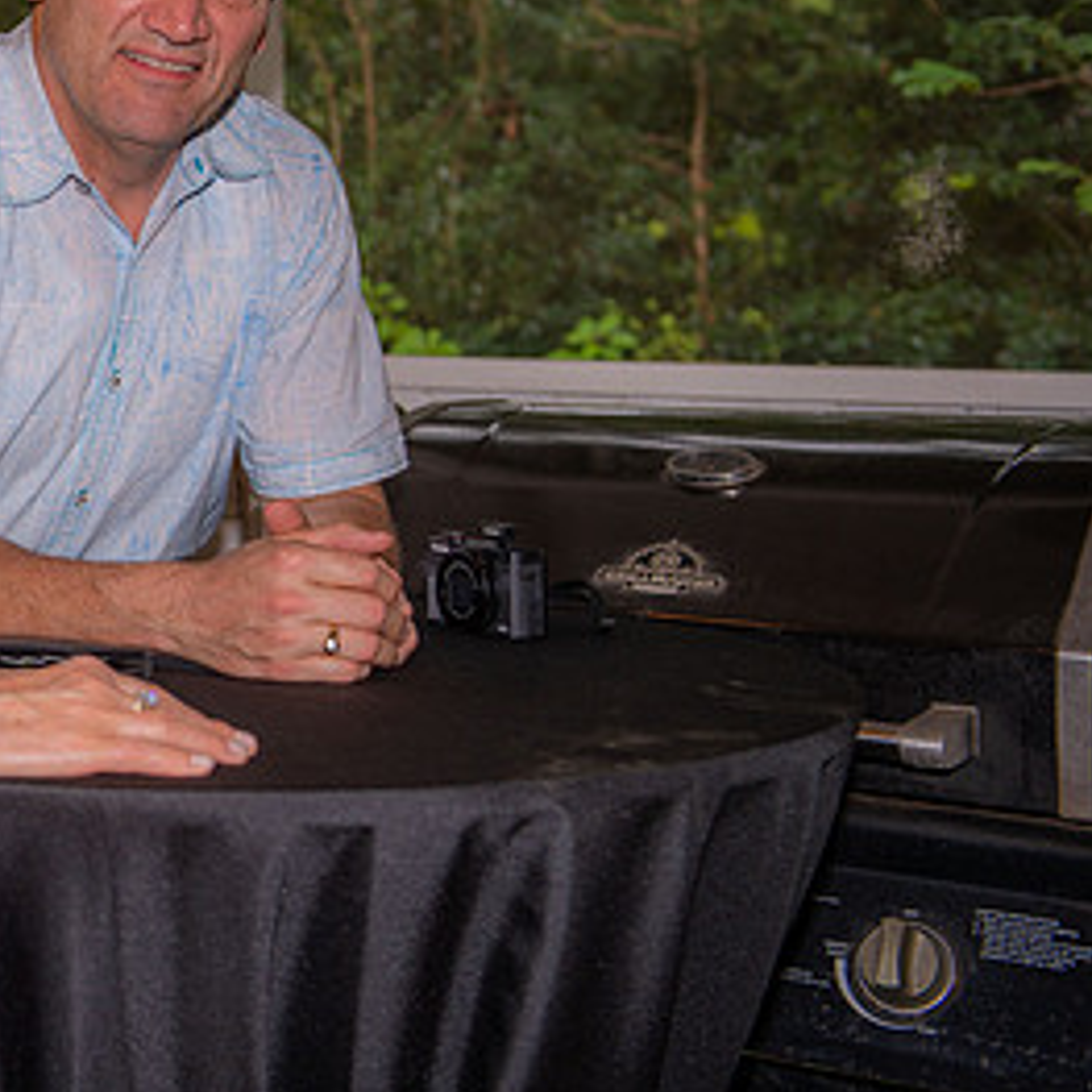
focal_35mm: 75
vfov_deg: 22.9
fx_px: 2677
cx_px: -108
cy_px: 353
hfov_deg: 21.8
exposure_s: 1/60
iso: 64
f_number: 3.5
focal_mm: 40
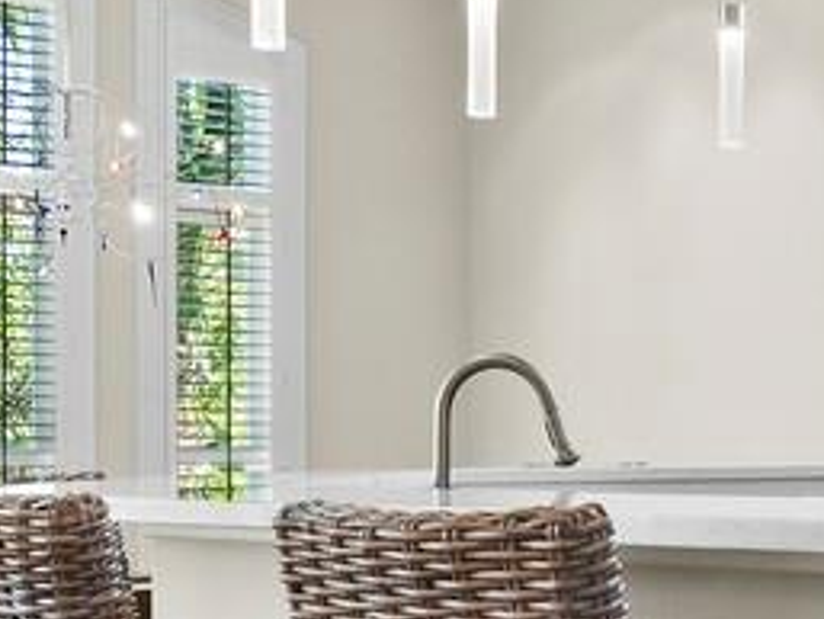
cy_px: 411
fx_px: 2072
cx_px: 911
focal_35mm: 87
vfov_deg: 16.9
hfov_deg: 21.3
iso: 400
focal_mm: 7
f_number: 7.1
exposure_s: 1/5
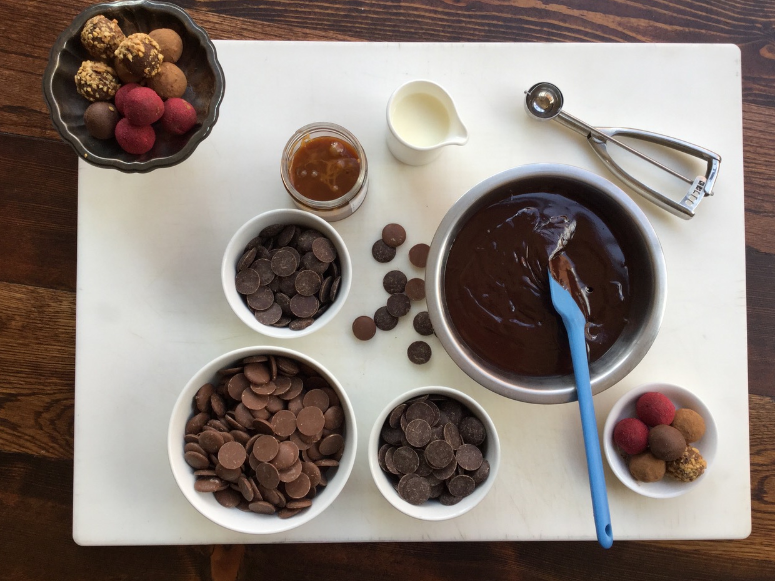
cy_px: 284
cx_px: 384
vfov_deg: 44.2
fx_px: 716
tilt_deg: -88.0
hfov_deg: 56.8
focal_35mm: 32
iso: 40
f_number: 2.4
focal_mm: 3.3
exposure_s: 1/120
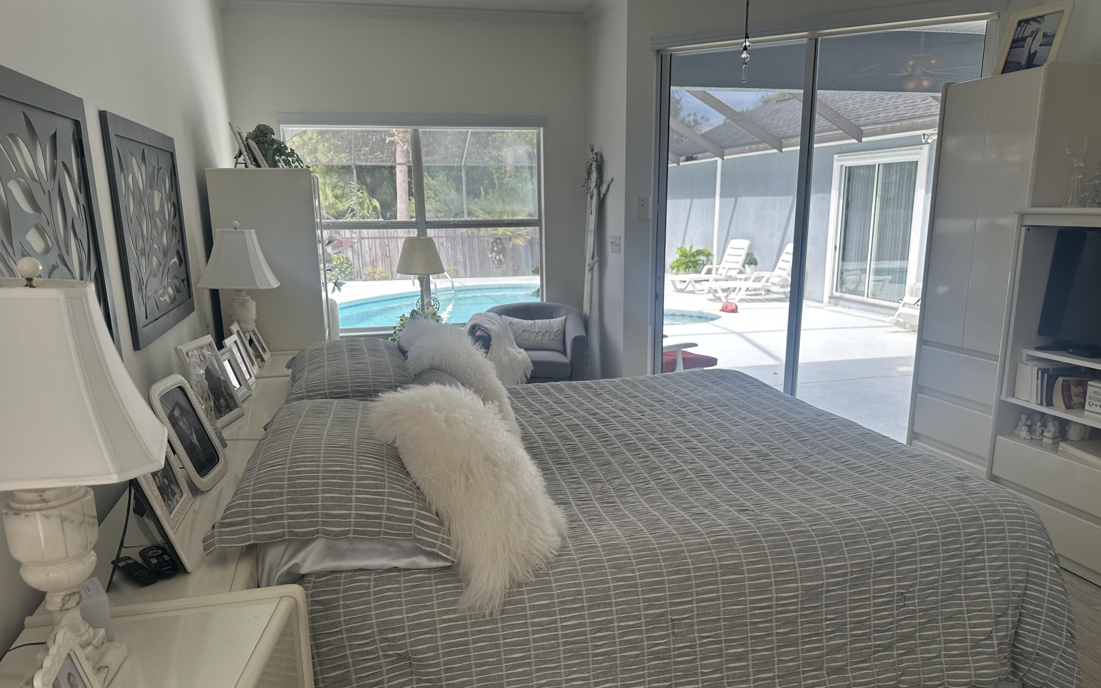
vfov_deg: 47.4
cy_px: 403
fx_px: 780
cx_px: 553
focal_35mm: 26
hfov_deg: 70.4
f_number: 1.78
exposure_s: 1/442
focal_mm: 6.86
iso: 80
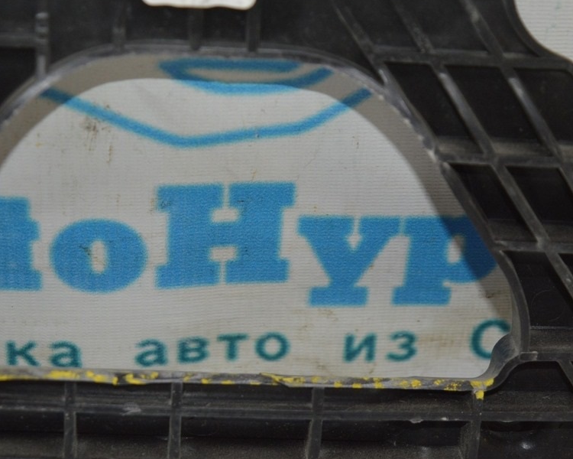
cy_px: 241
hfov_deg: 18.1
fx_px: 1792
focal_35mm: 106
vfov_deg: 14.6
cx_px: 183
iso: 640
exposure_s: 1/60
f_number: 5.6
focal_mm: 55
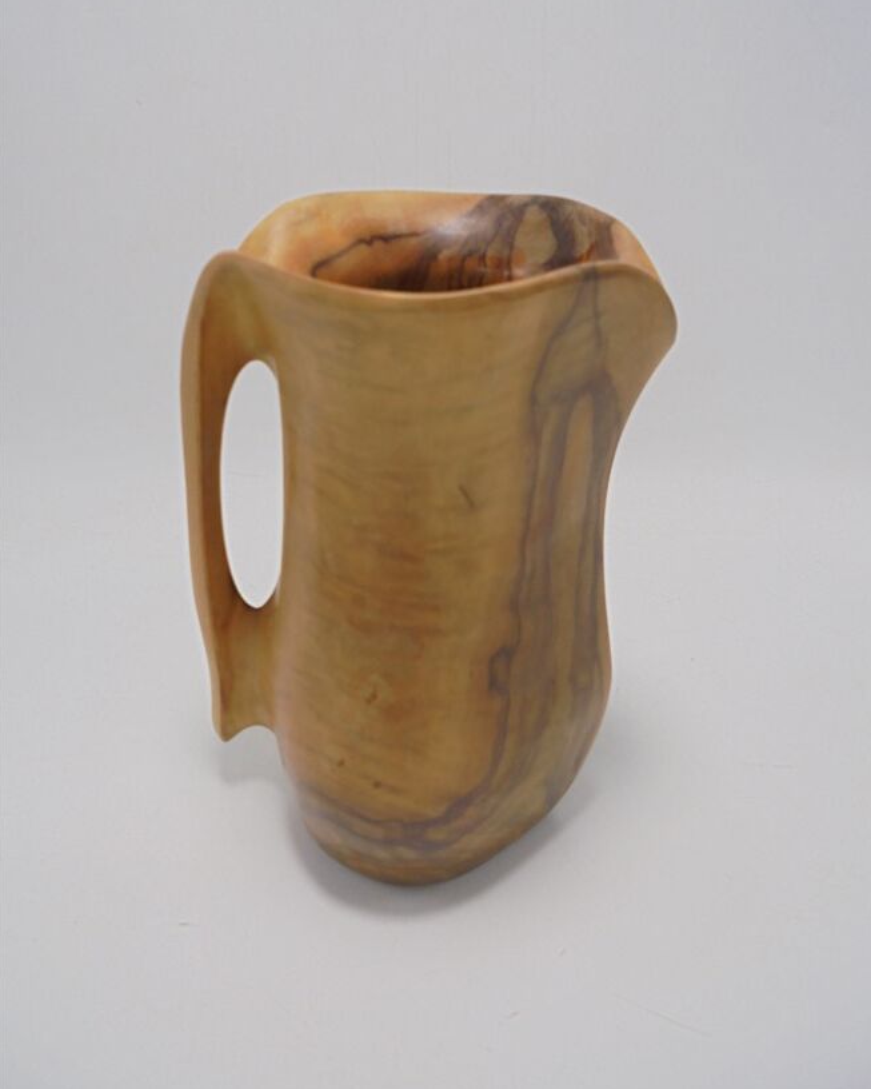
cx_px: 448
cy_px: 500
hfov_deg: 51.5
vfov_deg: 62.1
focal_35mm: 28
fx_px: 902
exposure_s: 1/80
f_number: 3.5
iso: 100
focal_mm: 4.6
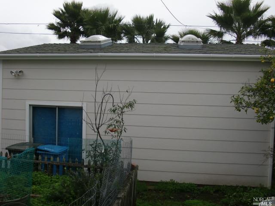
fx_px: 286
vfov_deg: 39.7
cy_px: 103
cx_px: 138
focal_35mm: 36
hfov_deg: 51.4
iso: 64
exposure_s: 1/800
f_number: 2.8
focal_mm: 6.3
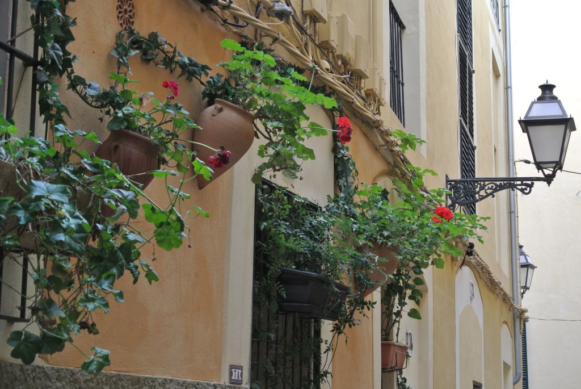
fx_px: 1309
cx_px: 290
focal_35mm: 81
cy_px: 194
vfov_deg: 16.9
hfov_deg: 25.0
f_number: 5.6
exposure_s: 1/50
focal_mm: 30
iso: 400
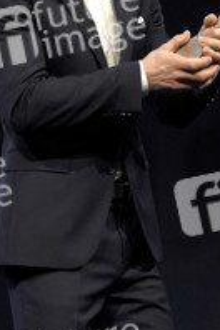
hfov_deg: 4.1
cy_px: 113
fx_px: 3052
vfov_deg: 6.2
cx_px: 108
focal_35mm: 333
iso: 1600
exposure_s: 1/320
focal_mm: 110
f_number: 3.2
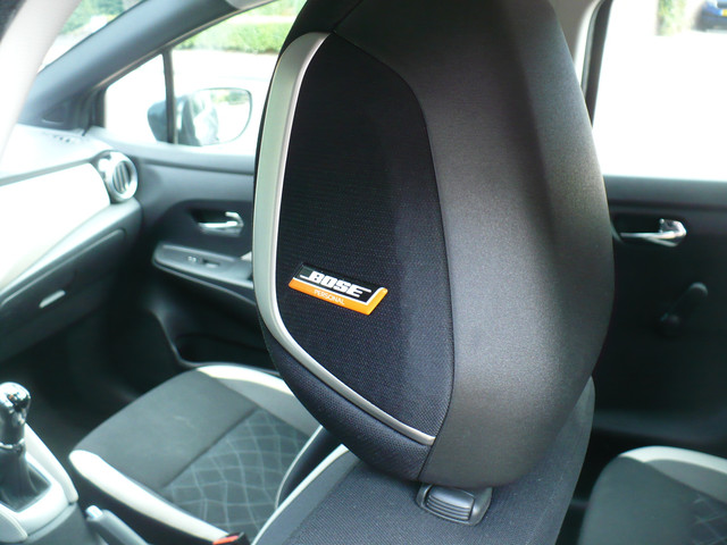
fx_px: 777
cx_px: 364
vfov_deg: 38.7
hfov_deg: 50.1
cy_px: 272
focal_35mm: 37
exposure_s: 1/30
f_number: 2.8
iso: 200
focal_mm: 6.1
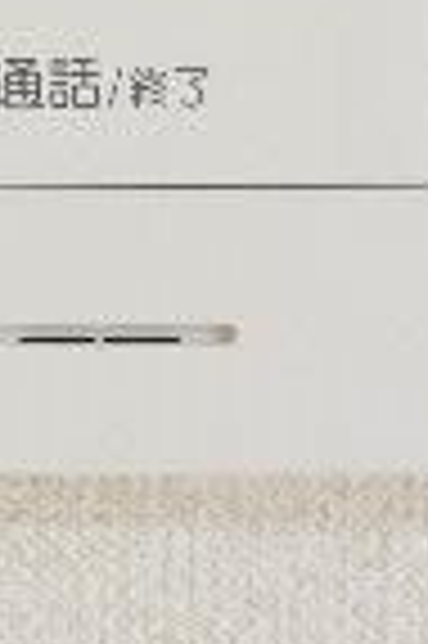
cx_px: 23
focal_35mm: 101
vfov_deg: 20.1
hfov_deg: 13.4
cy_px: 153
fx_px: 1805
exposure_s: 1/160
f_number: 6.3
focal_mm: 16
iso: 3200
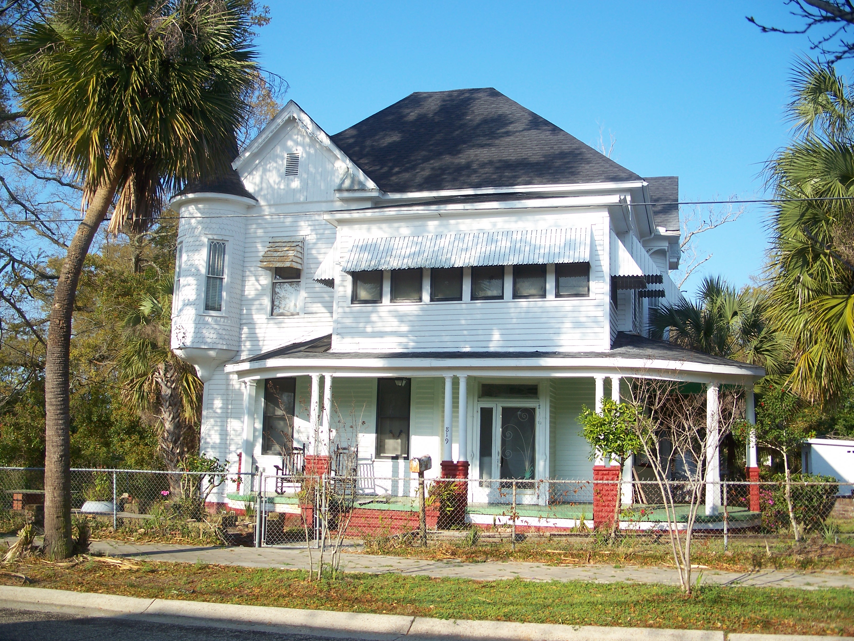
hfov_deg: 50.1
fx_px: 913
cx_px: 427
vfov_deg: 38.7
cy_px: 320
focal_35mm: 37
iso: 64
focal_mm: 7.8
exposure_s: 1/500
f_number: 2.8
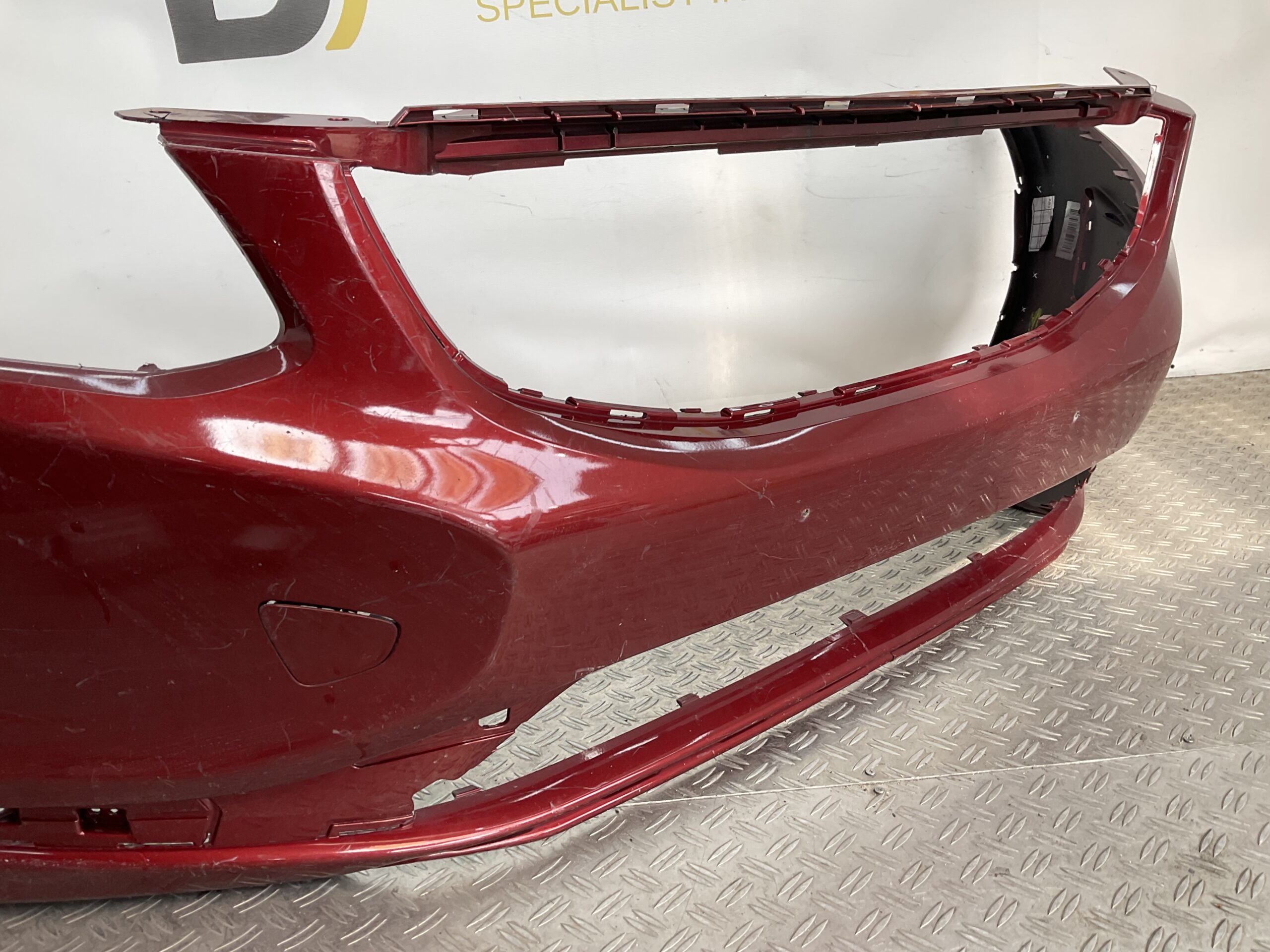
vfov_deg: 48.2
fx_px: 1064
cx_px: 635
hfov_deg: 61.7
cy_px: 476
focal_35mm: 29
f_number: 1.8
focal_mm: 3
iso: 16
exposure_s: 1/146
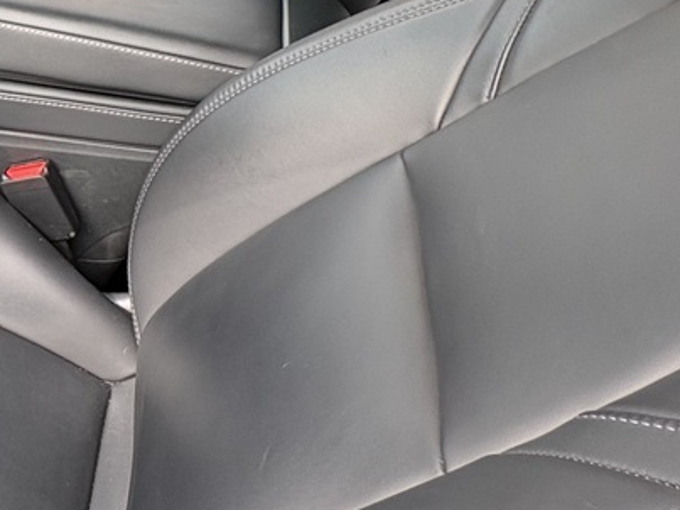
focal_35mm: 50
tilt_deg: -30.4
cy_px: -2
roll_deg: +1.9
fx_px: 982
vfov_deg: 27.4
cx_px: -208
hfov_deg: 30.2
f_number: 2.2
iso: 50
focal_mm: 2.22
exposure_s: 1/101
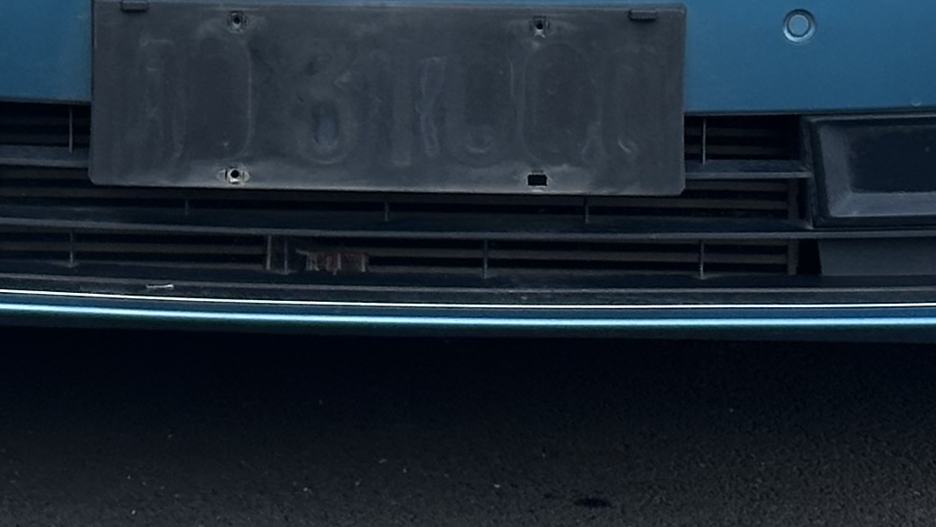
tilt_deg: -3.0
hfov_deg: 10.7
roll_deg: -0.4
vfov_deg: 5.9
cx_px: 338
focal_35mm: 201
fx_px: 4988
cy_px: -507
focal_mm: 6.86
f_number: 1.78
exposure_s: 1/364
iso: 64
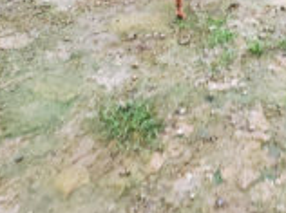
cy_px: -42
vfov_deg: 20.7
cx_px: 266
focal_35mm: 66
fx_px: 544
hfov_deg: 28.1
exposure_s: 1/100
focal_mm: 4.3
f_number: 2.4
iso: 250
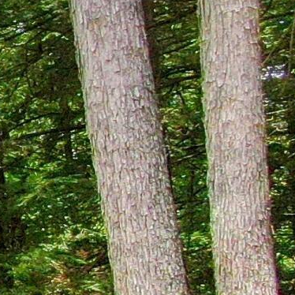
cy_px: 224
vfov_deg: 10.3
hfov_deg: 7.6
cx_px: -820
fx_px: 1639
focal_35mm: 170
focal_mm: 4.4
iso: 100
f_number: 2.8
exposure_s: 1/240
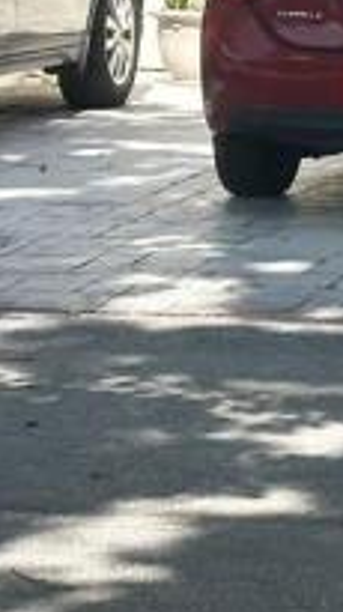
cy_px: -110
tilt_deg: -2.2
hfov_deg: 4.8
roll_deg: -1.8
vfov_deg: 8.7
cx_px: 850
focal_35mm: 245
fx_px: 3970
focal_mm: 6.86
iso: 64
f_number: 1.78
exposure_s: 1/5263
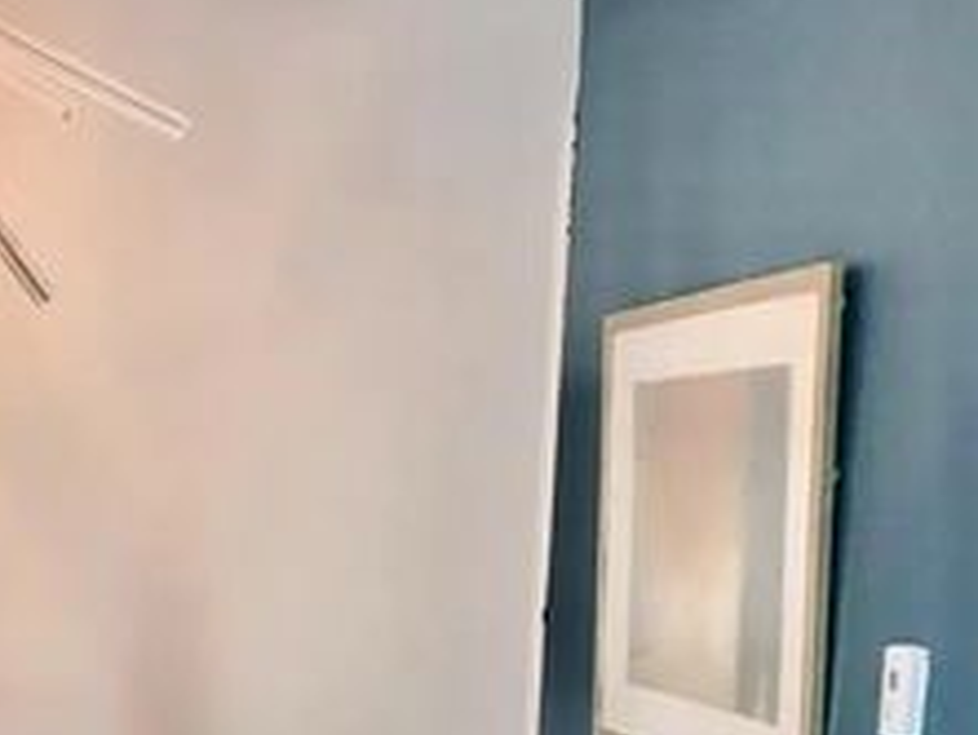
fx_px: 2290
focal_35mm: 81
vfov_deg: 17.4
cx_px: -221
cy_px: 886
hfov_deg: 22.1
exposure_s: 1/30
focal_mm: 3.99
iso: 32
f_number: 1.8
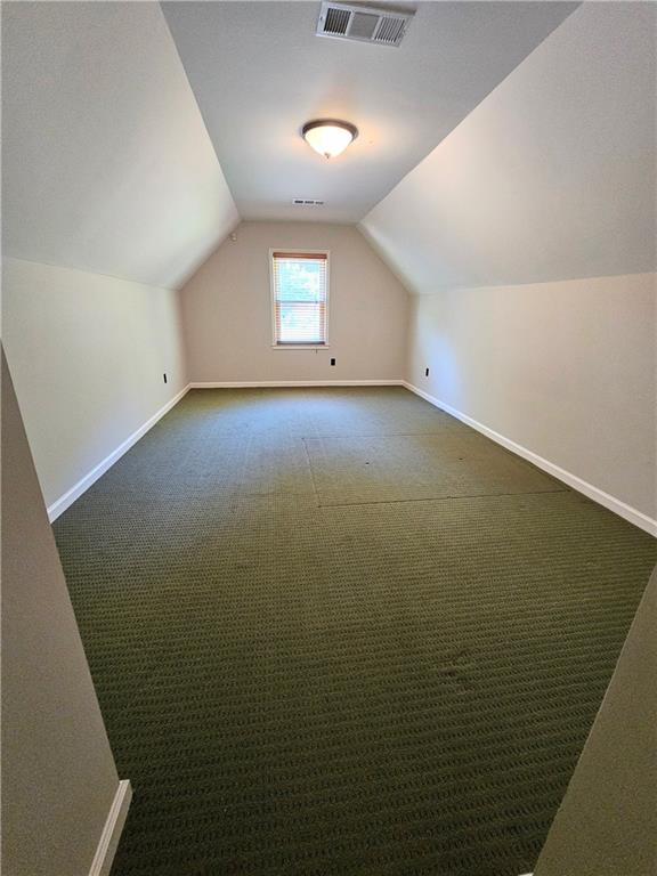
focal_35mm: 13
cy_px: 438
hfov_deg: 89.9
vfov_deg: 106.2
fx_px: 329
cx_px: 328
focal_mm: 2.2
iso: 640
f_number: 2.2
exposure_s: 1/30
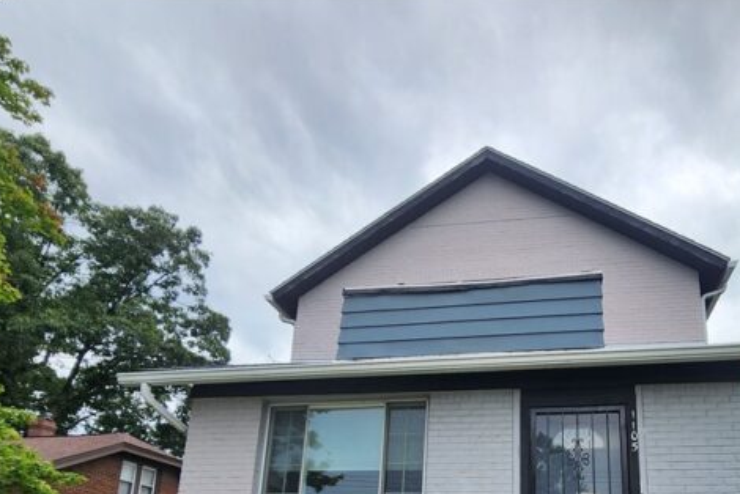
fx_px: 473
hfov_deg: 74.3
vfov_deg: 48.1
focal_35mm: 23
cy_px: 464
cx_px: 479
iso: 50
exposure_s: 1/904
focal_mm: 2.2
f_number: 2.2
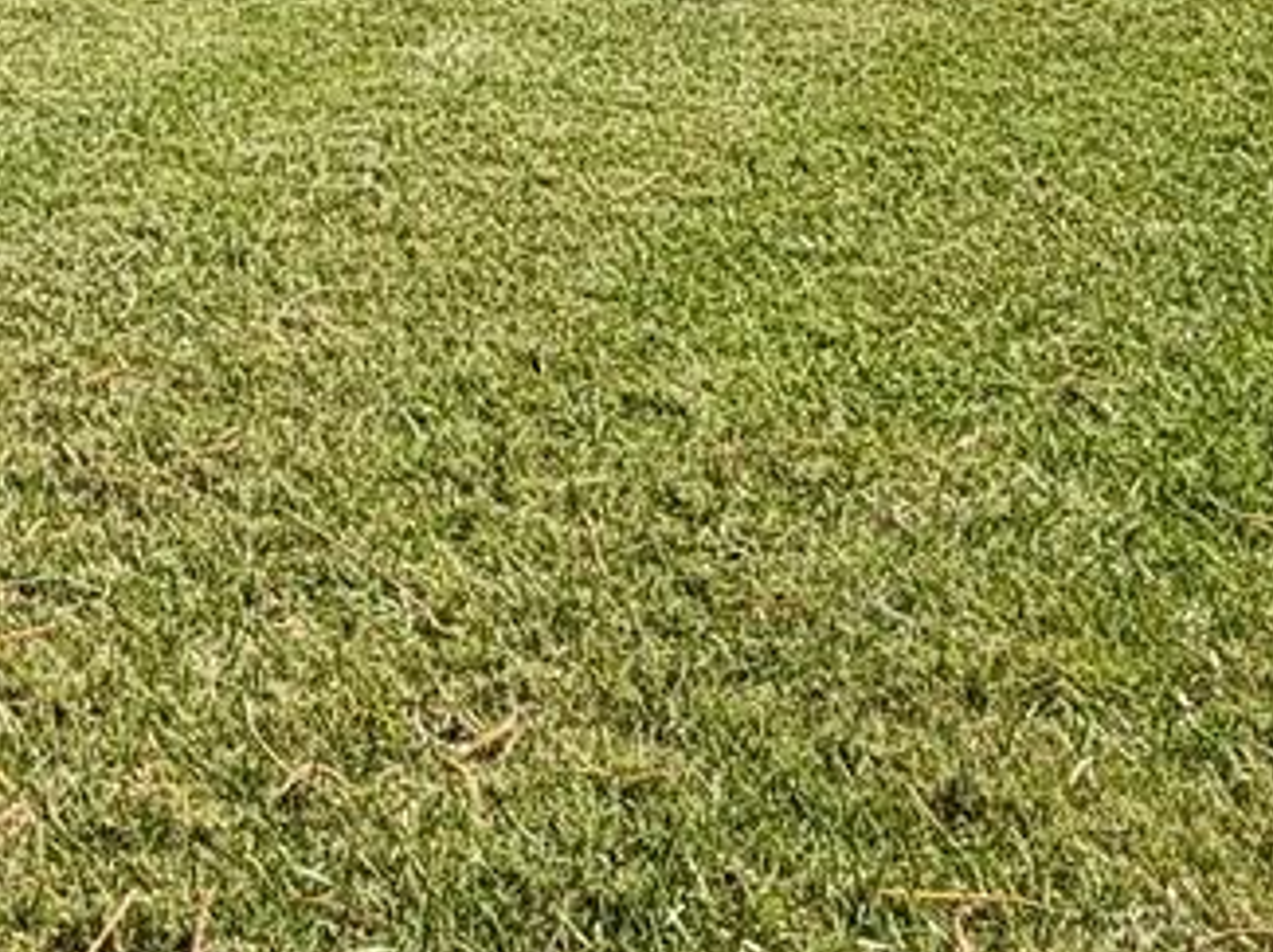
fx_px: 2535
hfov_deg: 26.9
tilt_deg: -4.8
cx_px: 55
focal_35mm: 69
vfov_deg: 19.1
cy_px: -396
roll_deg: +1.5
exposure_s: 1/1050
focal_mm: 2.22
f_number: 2.2
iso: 20
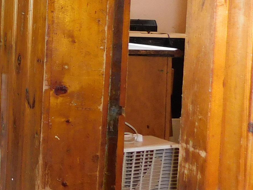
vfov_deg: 18.4
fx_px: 570
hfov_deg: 20.5
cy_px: 4
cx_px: -149
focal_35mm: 78
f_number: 3
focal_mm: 4
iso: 200
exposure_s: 1/30
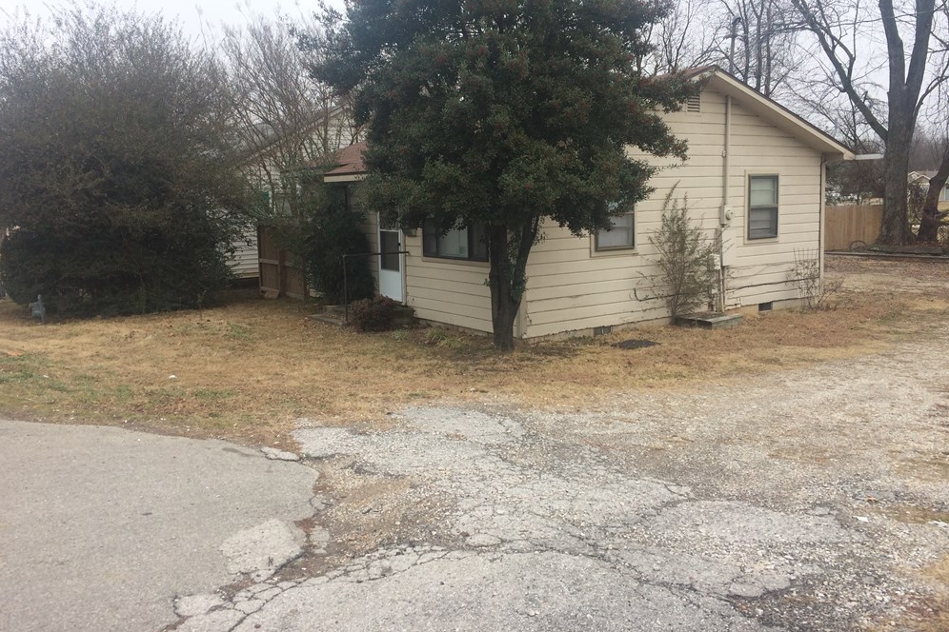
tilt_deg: -6.3
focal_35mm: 31
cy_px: 280
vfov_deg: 42.3
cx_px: 472
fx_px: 817
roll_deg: +2.4
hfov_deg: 60.3
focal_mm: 4.15
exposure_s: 1/540
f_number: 2.2
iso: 32
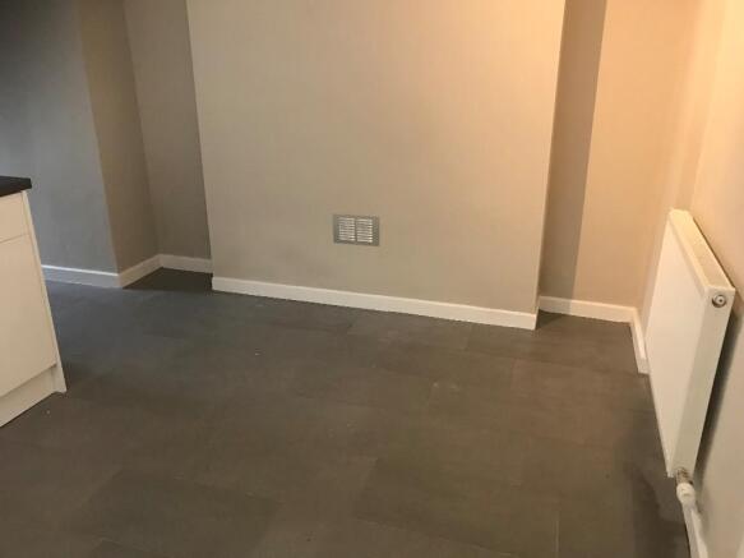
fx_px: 602
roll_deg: -0.1
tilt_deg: -20.5
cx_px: 372
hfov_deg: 63.5
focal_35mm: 28
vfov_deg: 49.7
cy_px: 279
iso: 100
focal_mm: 3.99
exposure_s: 1/16
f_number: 1.8
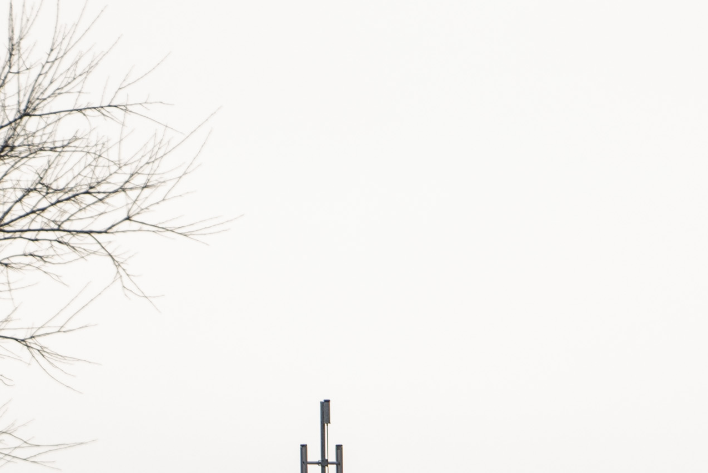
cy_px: 1038
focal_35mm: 826
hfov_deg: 2.5
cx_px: 329
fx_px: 16249
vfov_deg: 1.7
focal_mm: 175
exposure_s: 1/2500
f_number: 2.8
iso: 250
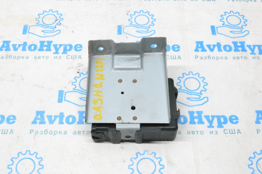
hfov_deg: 41.1
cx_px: 131
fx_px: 349
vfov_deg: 28.1
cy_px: 87
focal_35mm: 48
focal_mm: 32
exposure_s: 1/50
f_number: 18
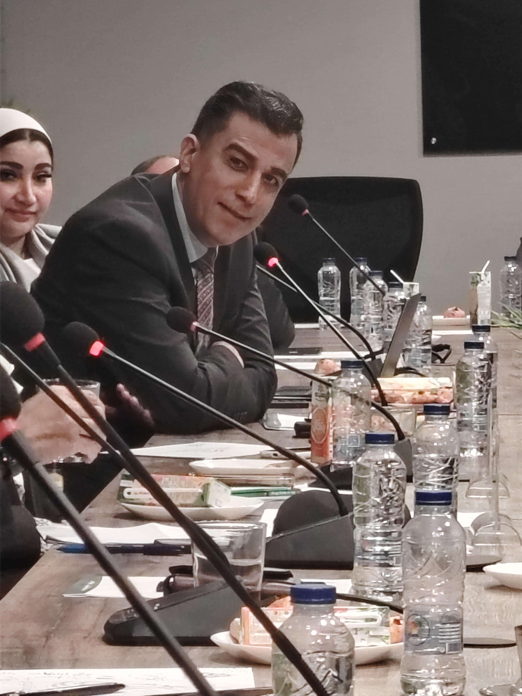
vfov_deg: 8.6
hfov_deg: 6.5
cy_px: 348
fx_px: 4624
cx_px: 261
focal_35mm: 230
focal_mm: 5.25
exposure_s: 1/33.3
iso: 403
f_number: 1.75
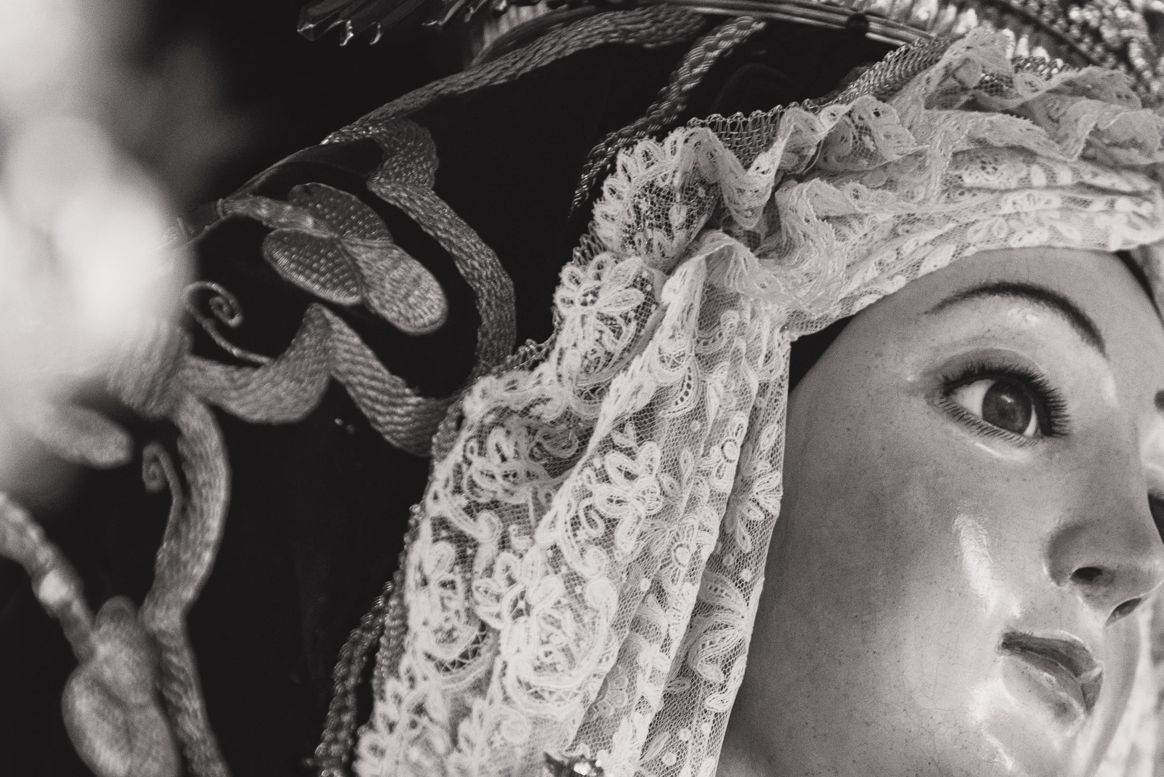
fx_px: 16688
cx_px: 943
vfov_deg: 2.7
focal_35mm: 516
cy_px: 625
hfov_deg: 4.0
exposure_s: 1/200
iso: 500
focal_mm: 180
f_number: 2.8
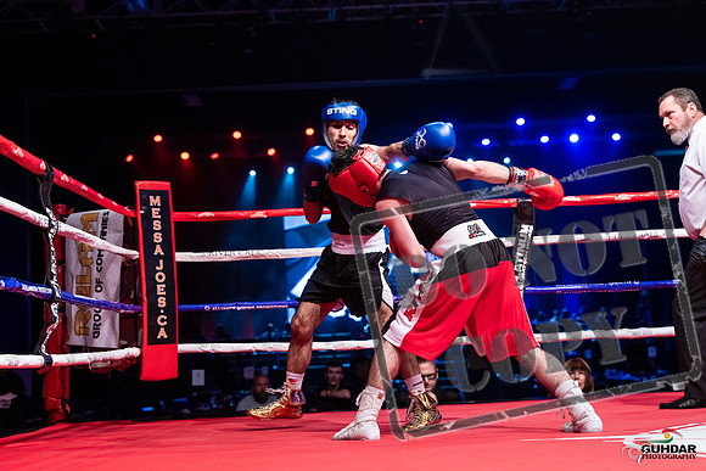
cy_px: 236
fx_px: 1020
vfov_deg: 26.0
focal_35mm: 52
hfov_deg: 38.2
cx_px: 353
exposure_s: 1/1000
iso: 4000
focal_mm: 52
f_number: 2.8
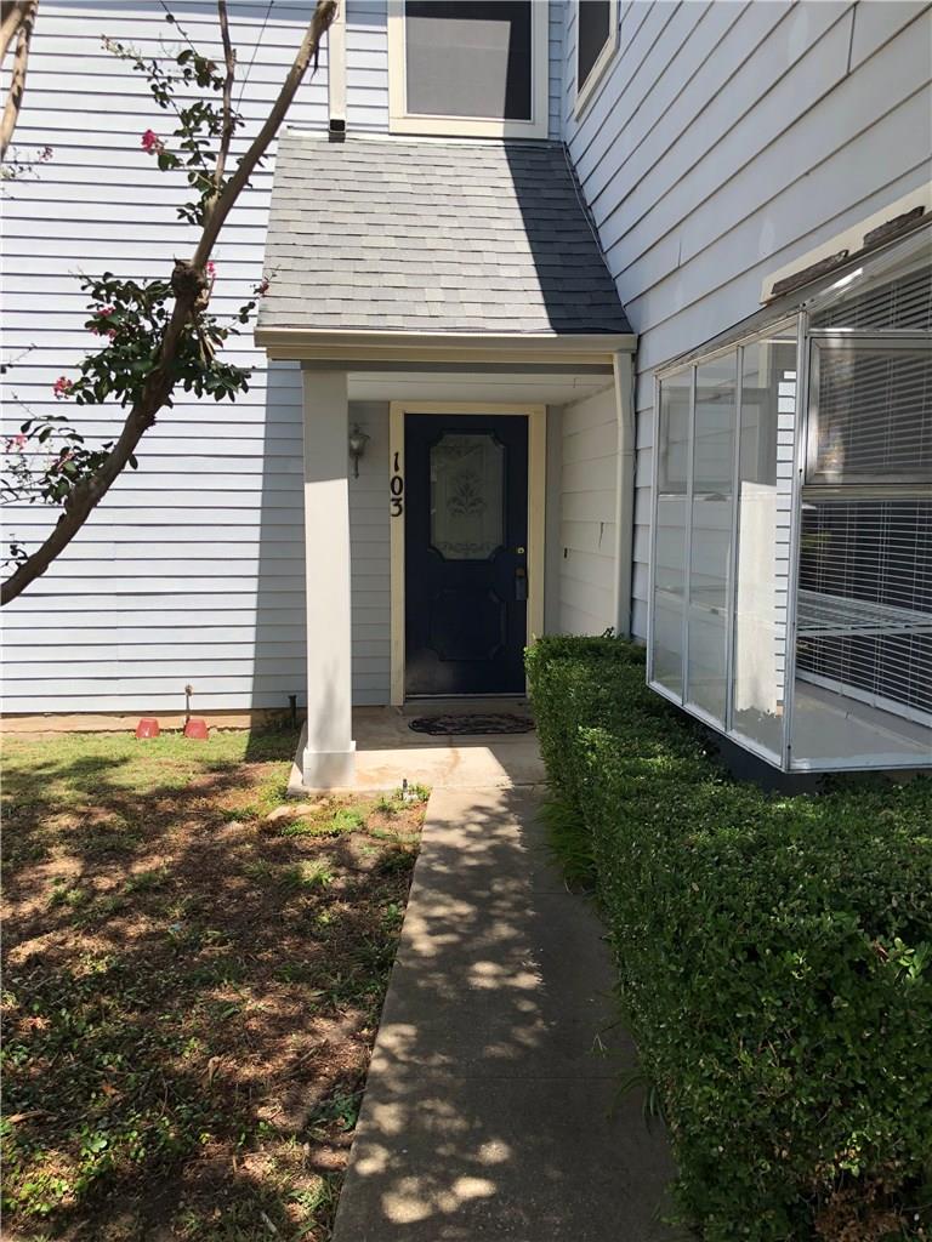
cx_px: 466
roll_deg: -0.6
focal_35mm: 28
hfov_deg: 49.7
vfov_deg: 63.4
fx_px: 1005
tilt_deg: -5.1
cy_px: 621
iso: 20
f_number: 1.8
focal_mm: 3.99
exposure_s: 1/979
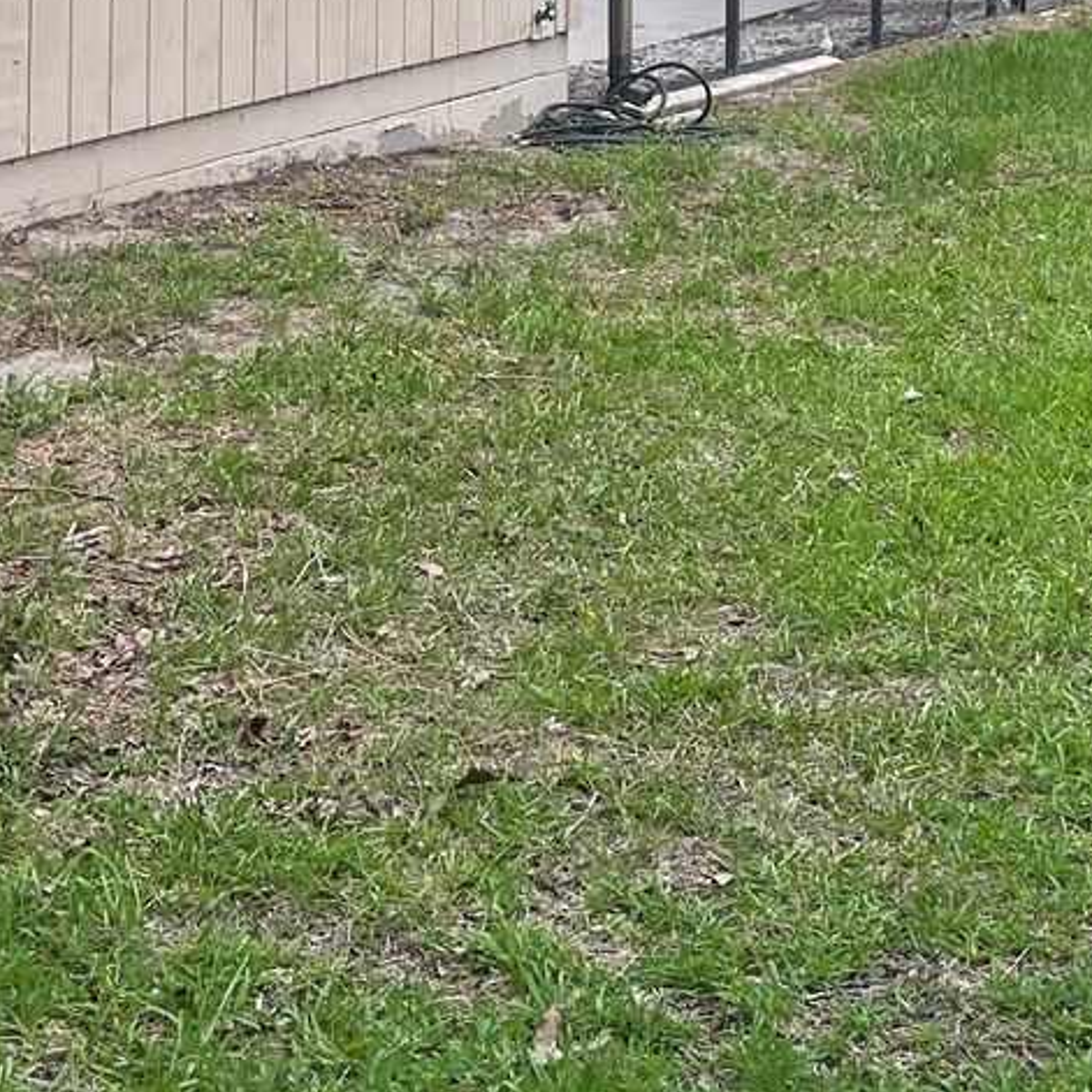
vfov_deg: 20.4
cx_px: 533
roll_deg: -0.8
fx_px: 2784
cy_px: -294
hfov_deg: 22.2
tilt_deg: +0.1
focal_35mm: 78
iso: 32
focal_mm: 4.2
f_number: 1.6
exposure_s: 1/1261
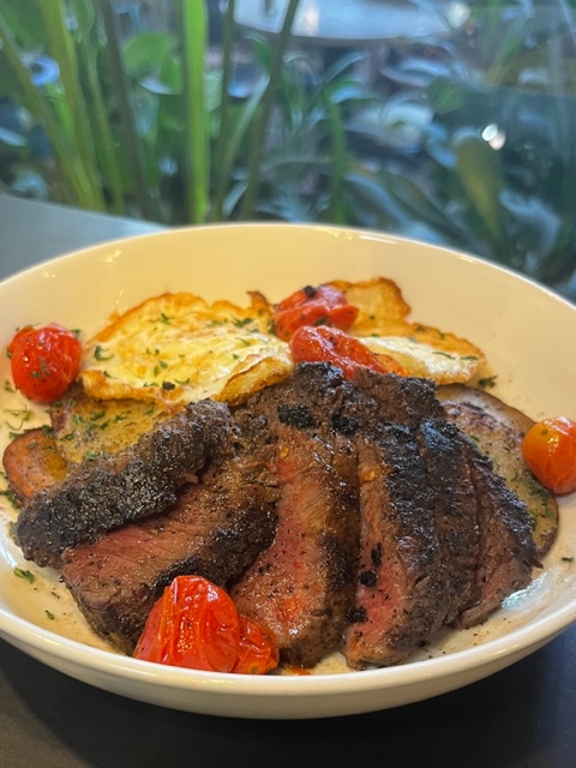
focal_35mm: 26
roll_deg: +0.0
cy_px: 384
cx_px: 288
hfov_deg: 53.1
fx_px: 577
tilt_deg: -38.8
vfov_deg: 67.3
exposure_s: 1/60
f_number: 1.6
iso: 250
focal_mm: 5.1
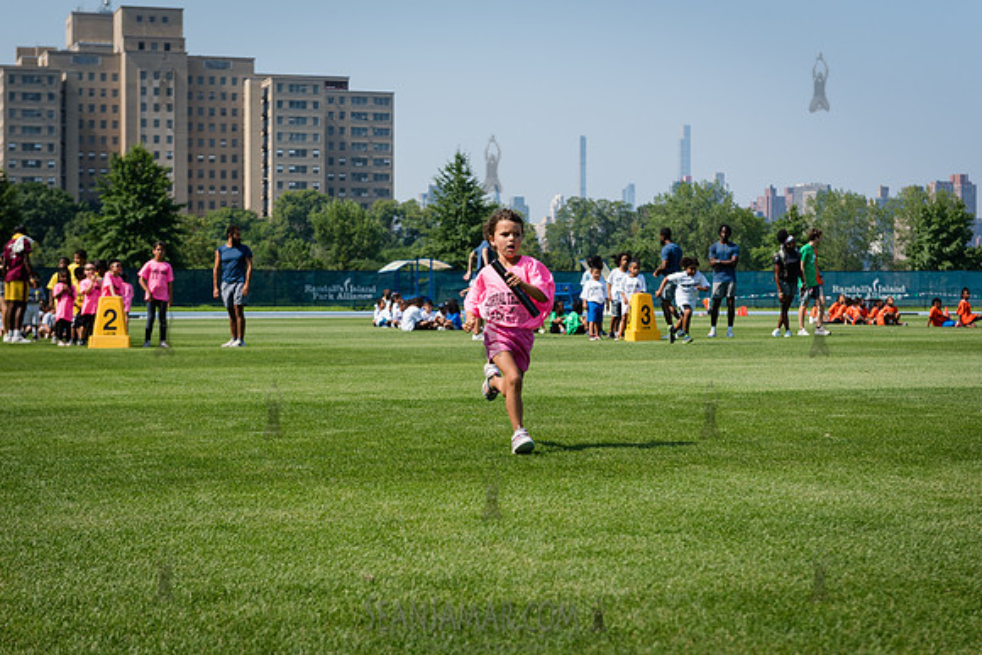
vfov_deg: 18.6
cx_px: 478
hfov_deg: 27.6
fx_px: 2001
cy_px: 327
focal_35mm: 73
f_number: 5.6
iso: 400
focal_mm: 70
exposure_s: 1/1600
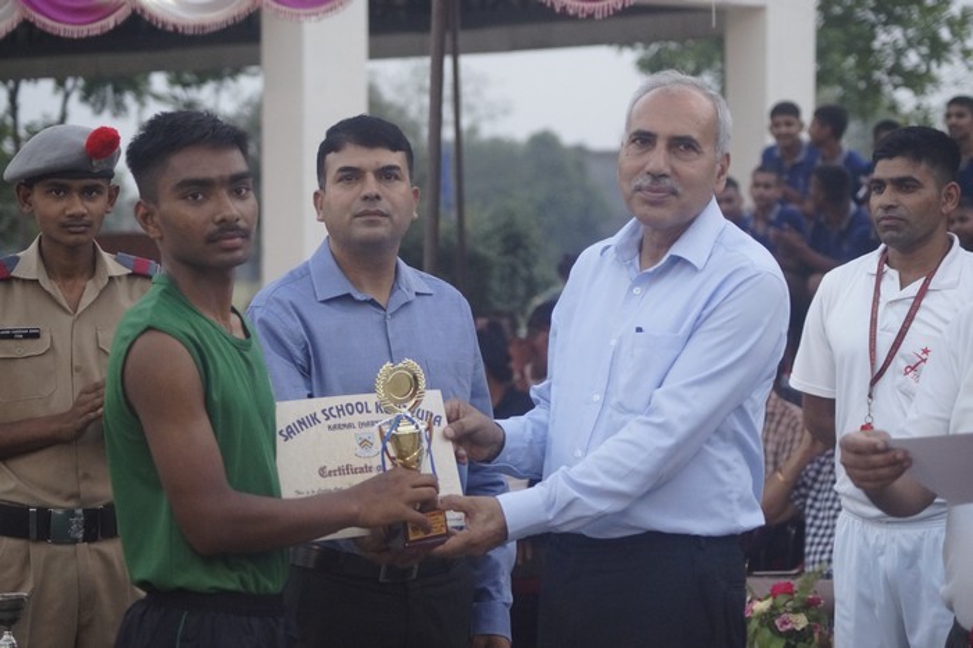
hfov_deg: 18.2
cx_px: 486
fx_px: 3039
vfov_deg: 12.2
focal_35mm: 112
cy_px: 324
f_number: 4
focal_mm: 75
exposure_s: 1/125
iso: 1600
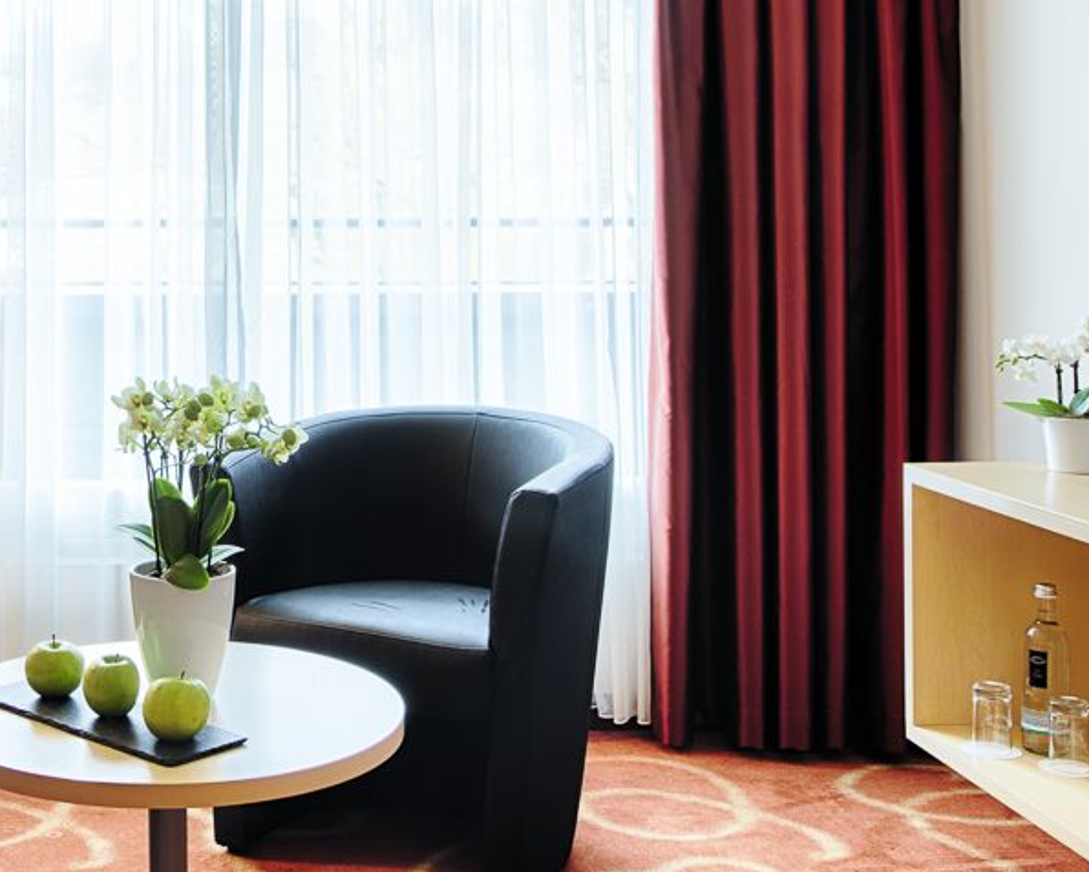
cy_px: 286
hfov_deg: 34.7
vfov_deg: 28.9
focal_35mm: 52
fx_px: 1676
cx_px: 188
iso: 100
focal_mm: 22
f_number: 8
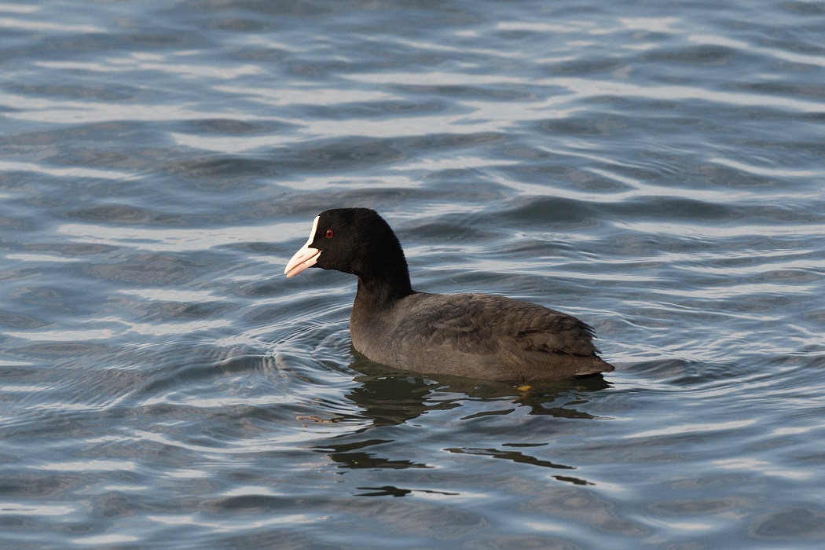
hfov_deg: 2.7
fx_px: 17186
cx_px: 412
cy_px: 275
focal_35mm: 750
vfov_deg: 1.8
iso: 1100
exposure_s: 1/2000
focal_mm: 500
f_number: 6.3
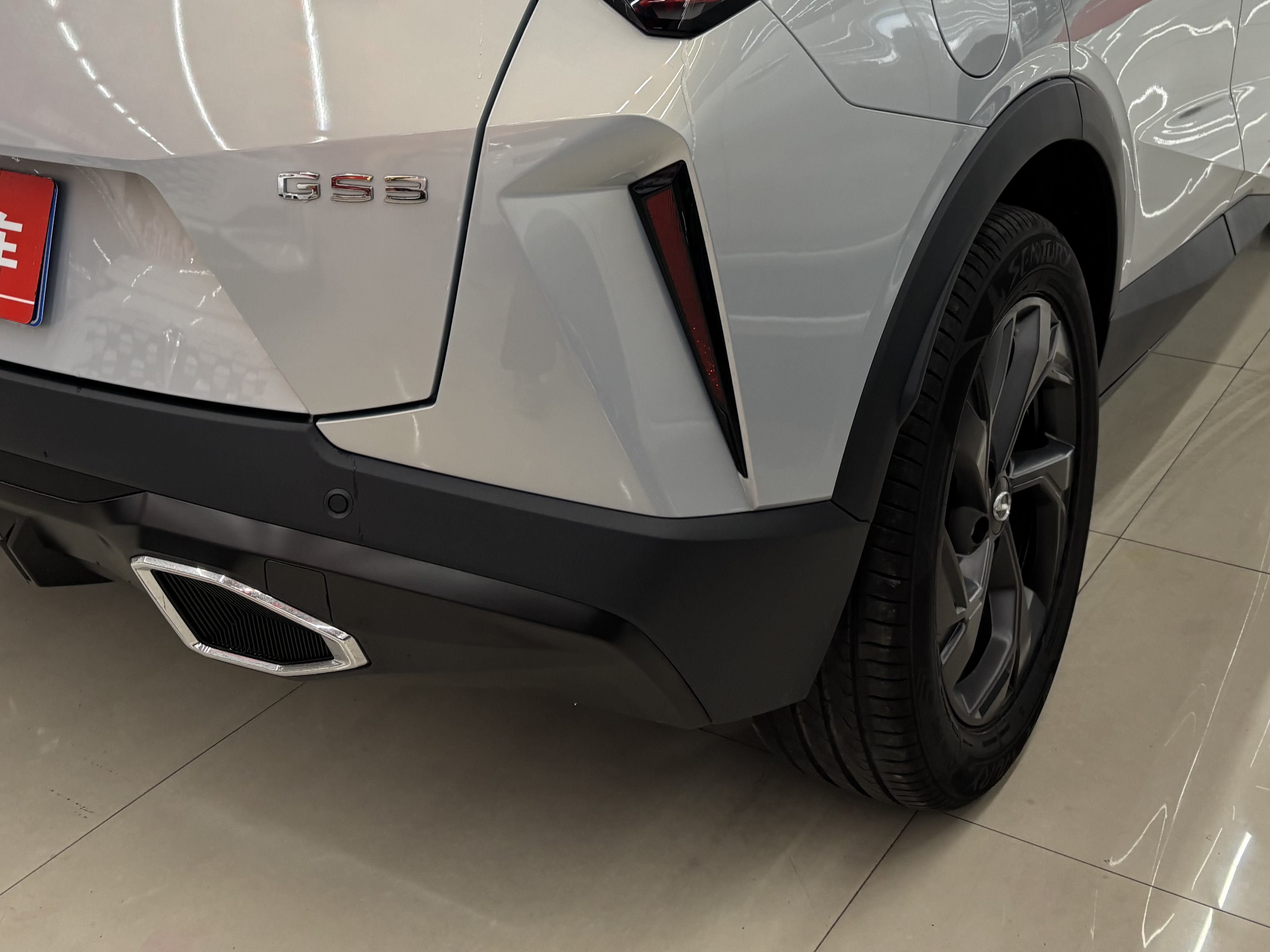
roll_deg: +2.5
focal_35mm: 46
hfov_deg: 41.1
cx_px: 542
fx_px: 1687
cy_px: 119
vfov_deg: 30.3
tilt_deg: -12.0
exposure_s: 1/50
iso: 100
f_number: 1.6
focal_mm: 5.96
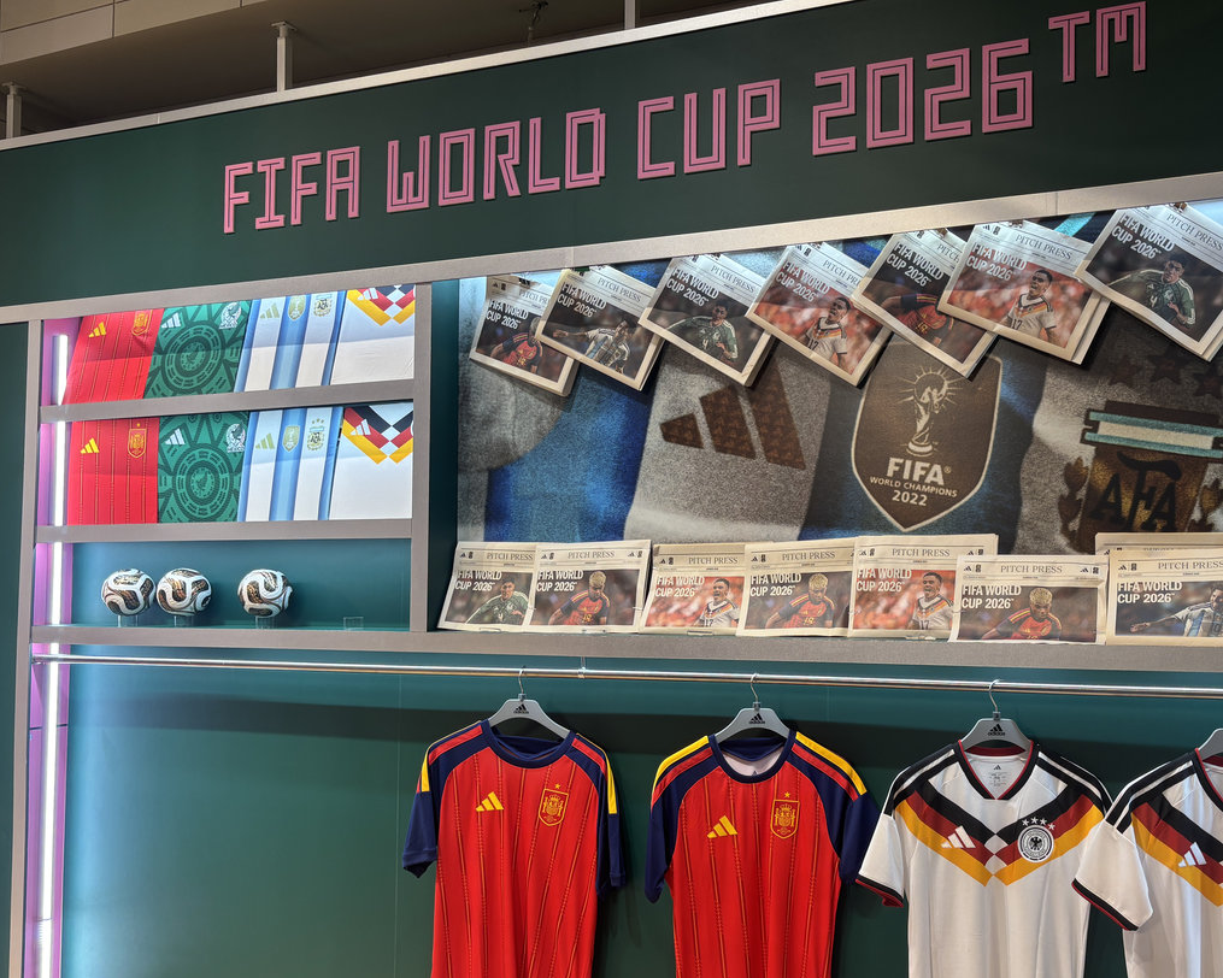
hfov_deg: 55.1
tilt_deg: +1.3
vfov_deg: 45.7
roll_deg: +0.1
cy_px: 549
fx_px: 1158
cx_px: 760
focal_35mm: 32
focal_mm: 5.96
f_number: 1.6
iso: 50
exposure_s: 1/120
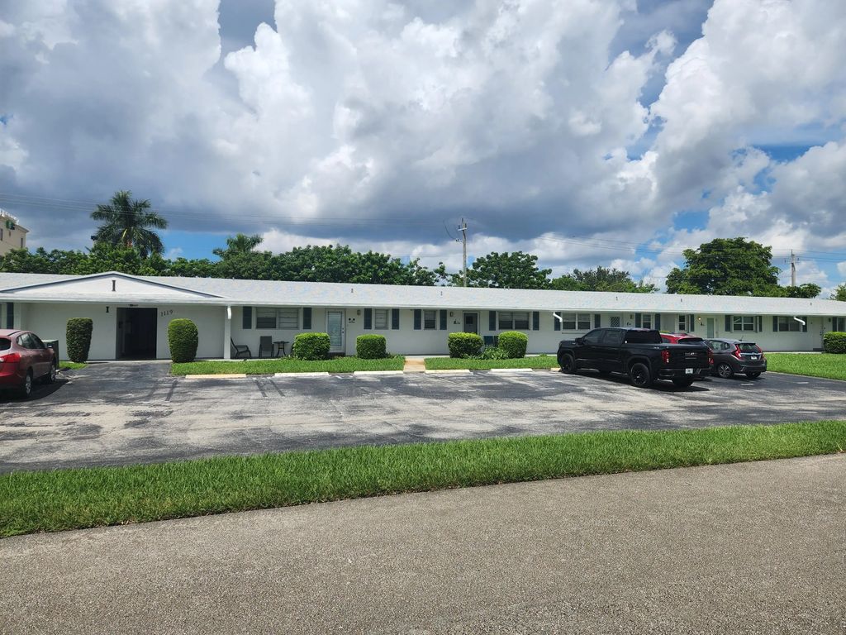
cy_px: 318
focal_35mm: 23
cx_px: 423
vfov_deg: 58.9
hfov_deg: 73.9
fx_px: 562
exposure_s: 1/3464
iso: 20
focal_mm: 5.4
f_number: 1.8
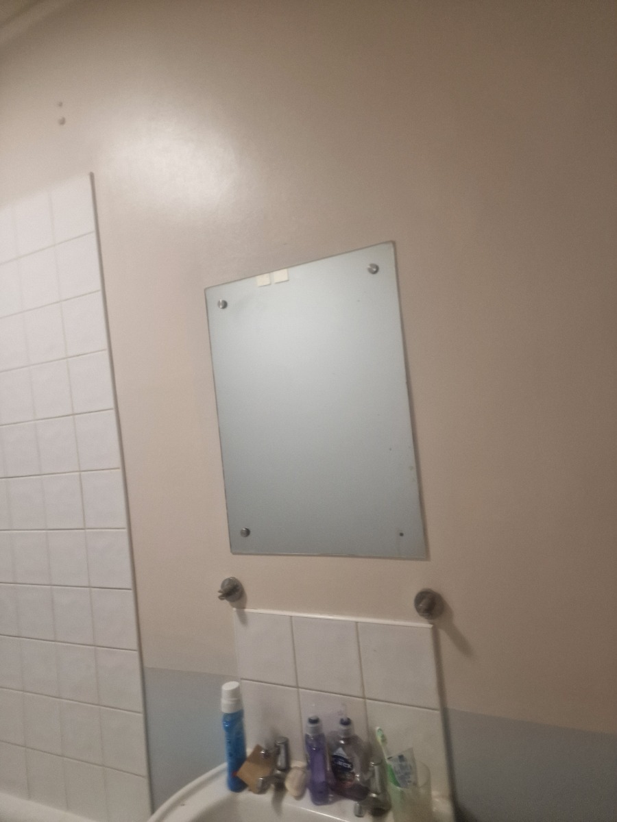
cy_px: 411
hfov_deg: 58.9
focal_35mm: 23
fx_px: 547
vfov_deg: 73.9
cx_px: 308
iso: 400
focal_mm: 6.4
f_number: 1.8
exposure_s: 1/100
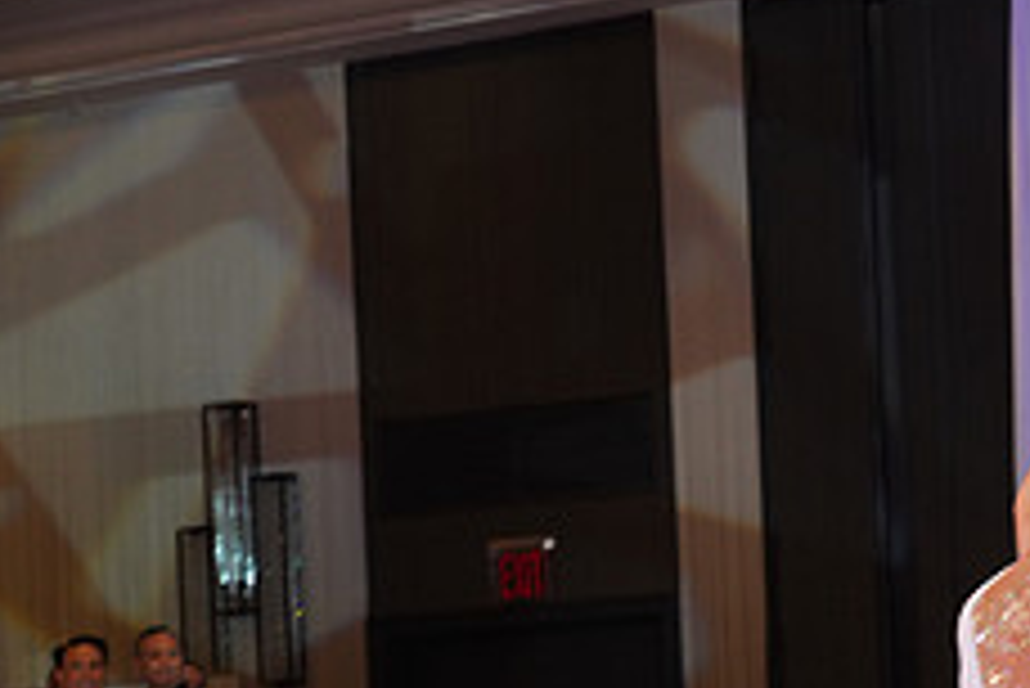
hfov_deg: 11.4
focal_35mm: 177
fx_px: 5067
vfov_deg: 7.7
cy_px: 843
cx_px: 1264
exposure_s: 1/160
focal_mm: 70
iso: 1600
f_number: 5.6
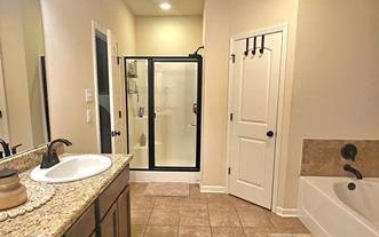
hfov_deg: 85.0
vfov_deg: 59.6
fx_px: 207
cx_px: 187
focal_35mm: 20
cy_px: 125
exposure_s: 1/40
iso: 320
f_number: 2.2
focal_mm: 2.2
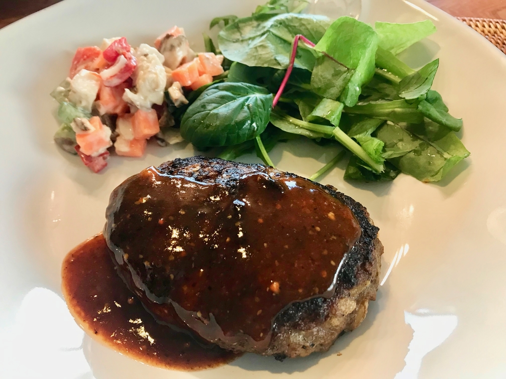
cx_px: 253
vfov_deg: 49.7
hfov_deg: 63.4
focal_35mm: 28
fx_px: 409
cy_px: 190
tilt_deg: -52.5
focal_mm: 3.99
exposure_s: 1/17
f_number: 1.8
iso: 40
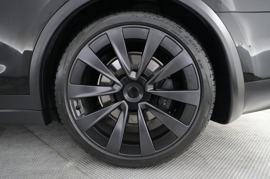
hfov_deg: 73.8
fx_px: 180
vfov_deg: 53.1
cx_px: 135
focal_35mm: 24
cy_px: 90
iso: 10000
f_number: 2.8
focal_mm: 24
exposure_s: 1/160
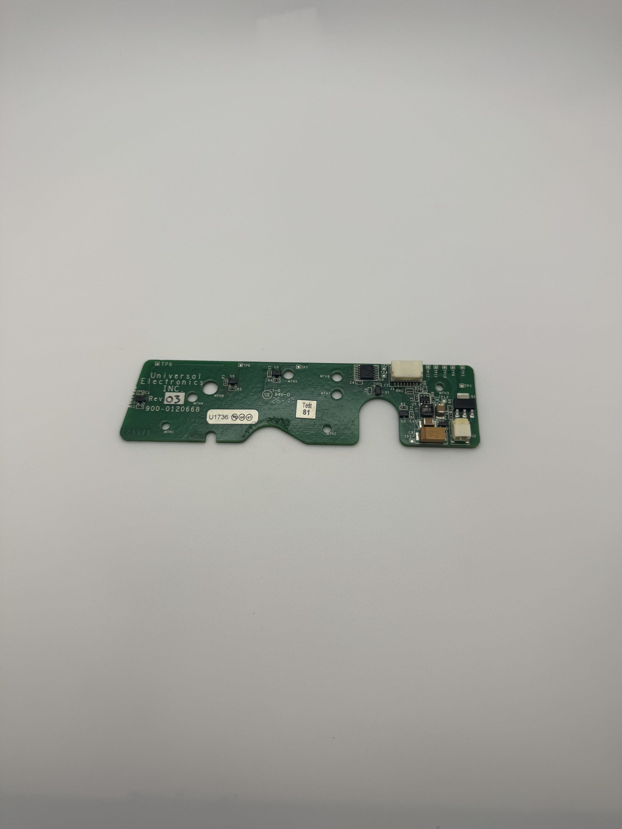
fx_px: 575
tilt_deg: -65.8
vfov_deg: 71.6
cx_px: 311
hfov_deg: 56.8
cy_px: 414
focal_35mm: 24
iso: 80
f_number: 1.78
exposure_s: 1/1026
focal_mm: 6.76
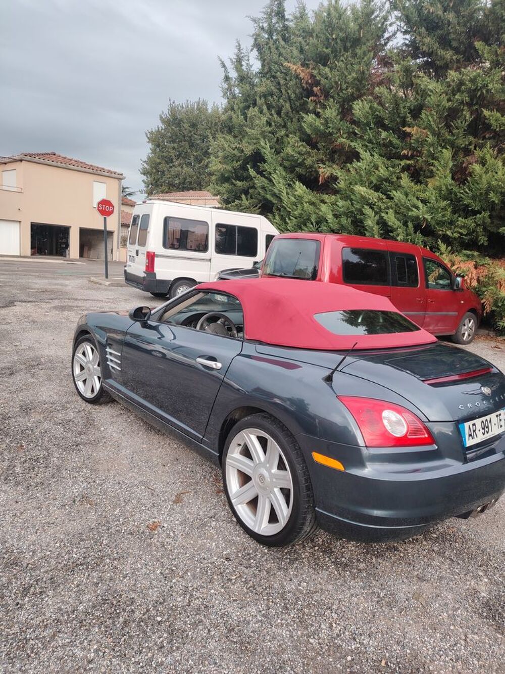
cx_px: 252
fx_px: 467
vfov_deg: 71.6
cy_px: 337
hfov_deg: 56.8
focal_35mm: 24
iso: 106
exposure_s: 1/100
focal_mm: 5.25
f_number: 1.75
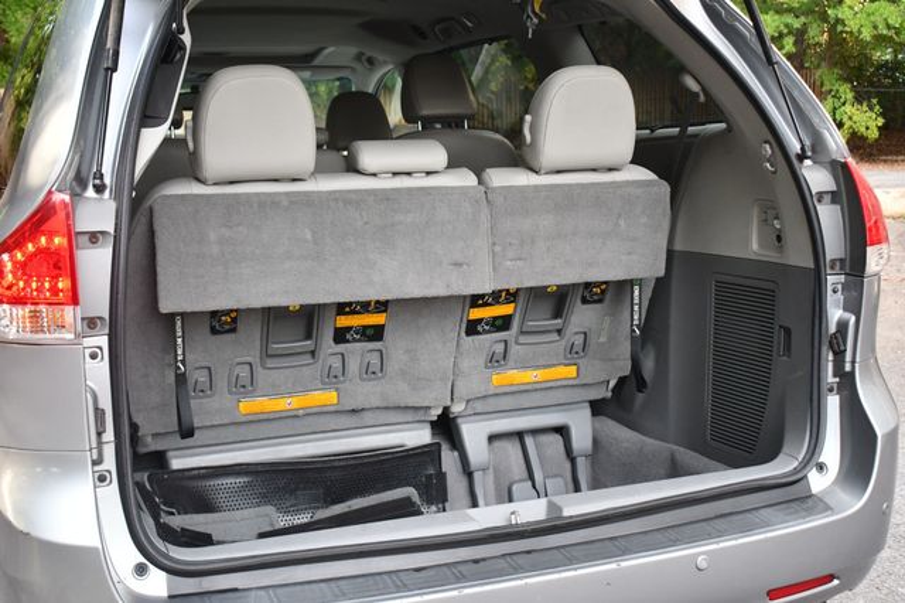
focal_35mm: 48
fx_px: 1206
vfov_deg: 28.0
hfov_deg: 41.1
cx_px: 452
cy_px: 302
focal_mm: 32
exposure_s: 1/200
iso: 800
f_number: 4.5
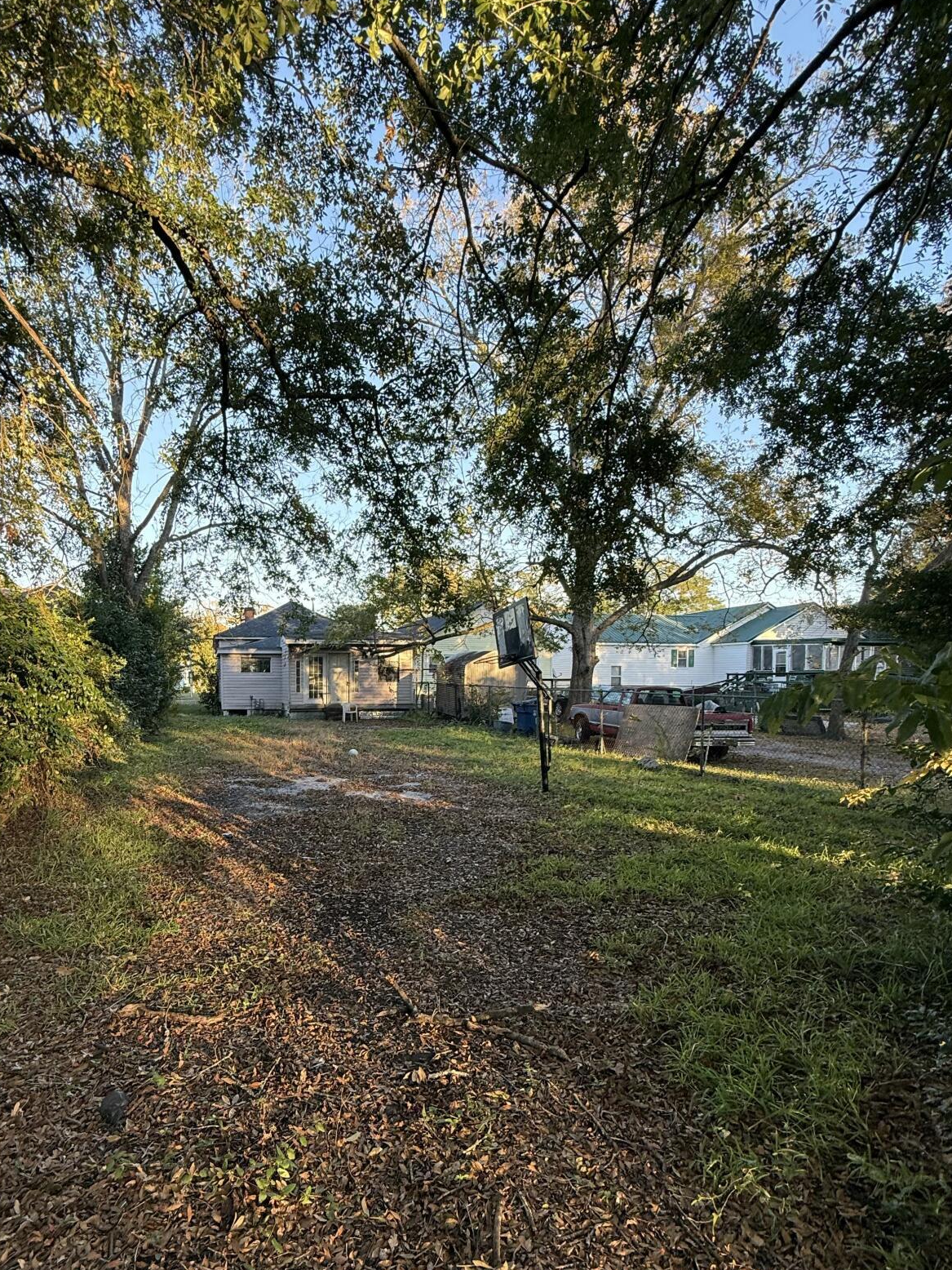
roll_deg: -0.3
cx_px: 379
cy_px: 726
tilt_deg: -2.1
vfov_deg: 87.2
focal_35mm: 18
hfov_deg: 70.8
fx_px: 660
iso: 64
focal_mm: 2.22
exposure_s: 1/136
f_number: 2.2
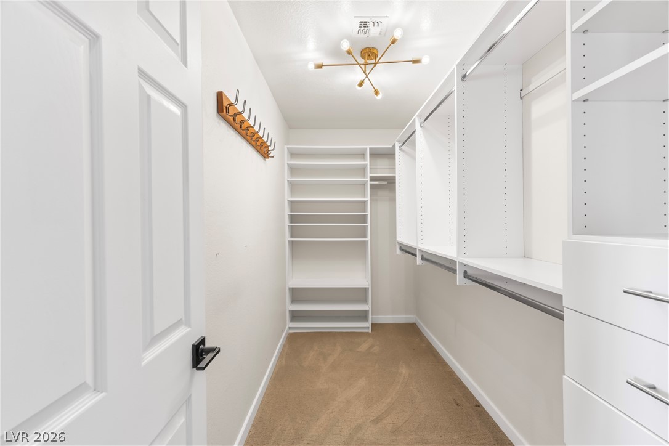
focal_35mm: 17
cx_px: 334
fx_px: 316
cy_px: 223
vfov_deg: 70.4
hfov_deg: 93.3
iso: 400
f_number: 8
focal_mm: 17
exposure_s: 1
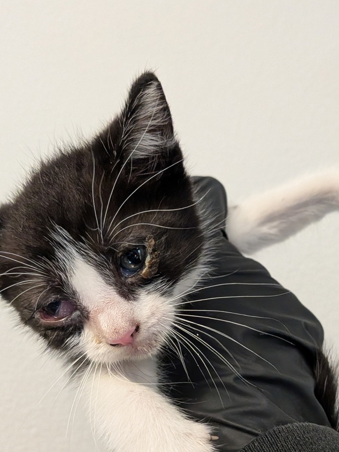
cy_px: 336
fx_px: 522
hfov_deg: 35.9
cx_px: 190
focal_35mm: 40
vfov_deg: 45.3
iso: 2089
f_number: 1.7
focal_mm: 4.53
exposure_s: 1/342
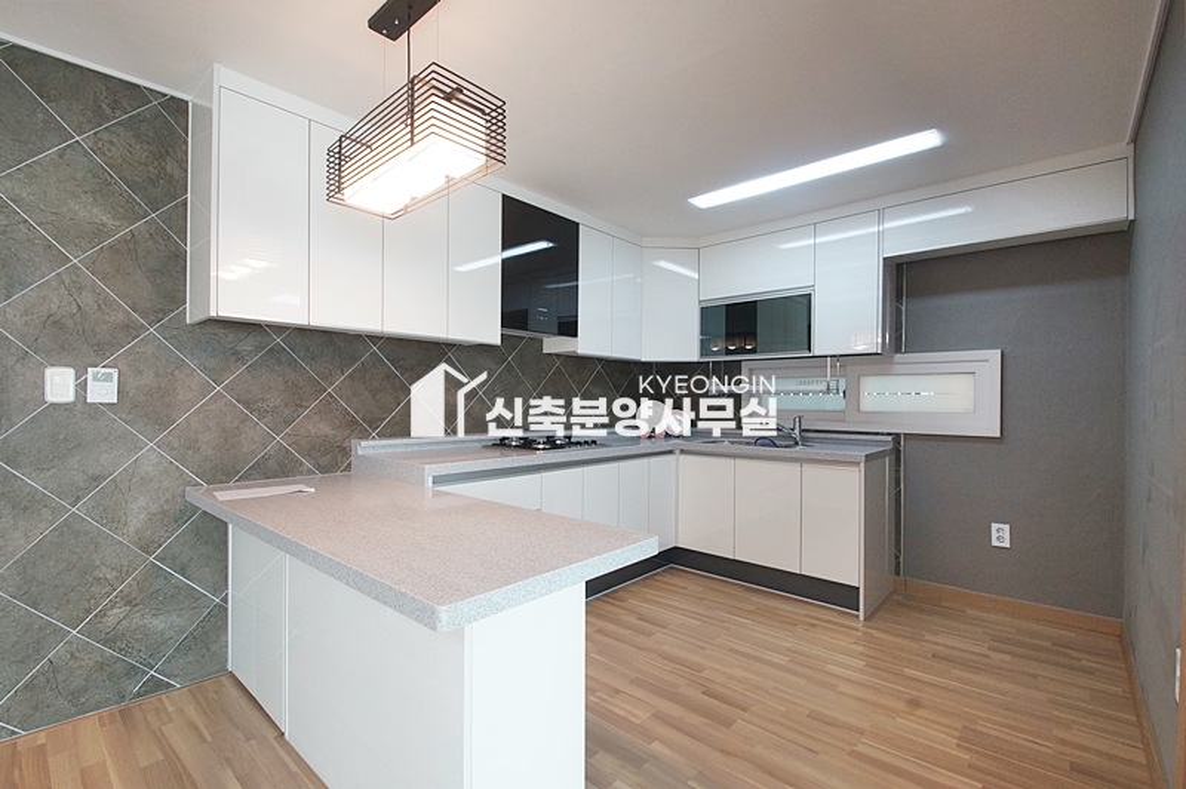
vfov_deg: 77.2
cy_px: 394
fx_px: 494
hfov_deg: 100.4
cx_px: 593
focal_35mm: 15
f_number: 9
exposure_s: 1/30
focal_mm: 10
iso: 800
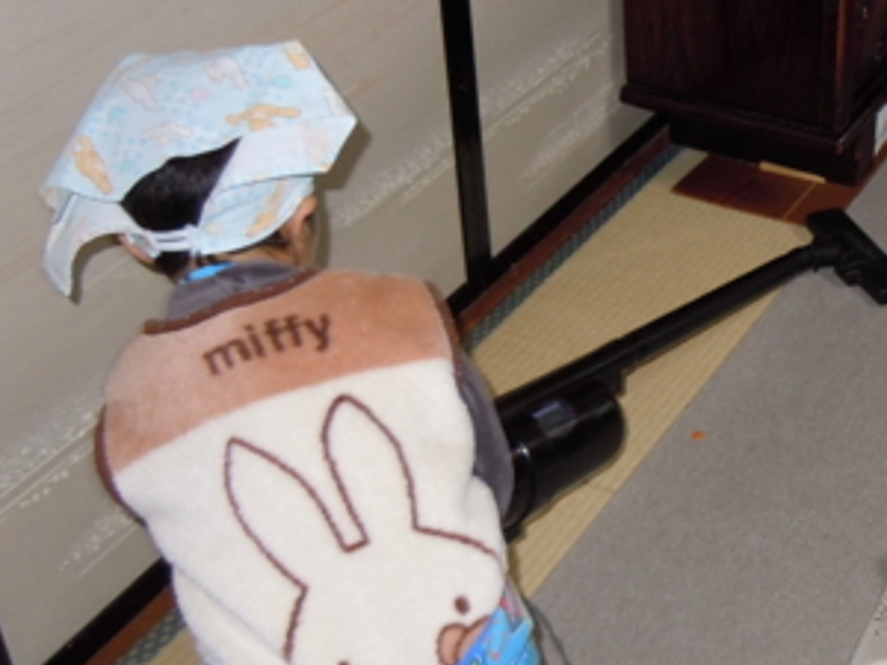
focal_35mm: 60
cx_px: 843
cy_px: 301
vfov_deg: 24.4
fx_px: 1537
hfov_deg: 30.4
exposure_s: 1/30
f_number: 3.5
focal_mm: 5.4
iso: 200
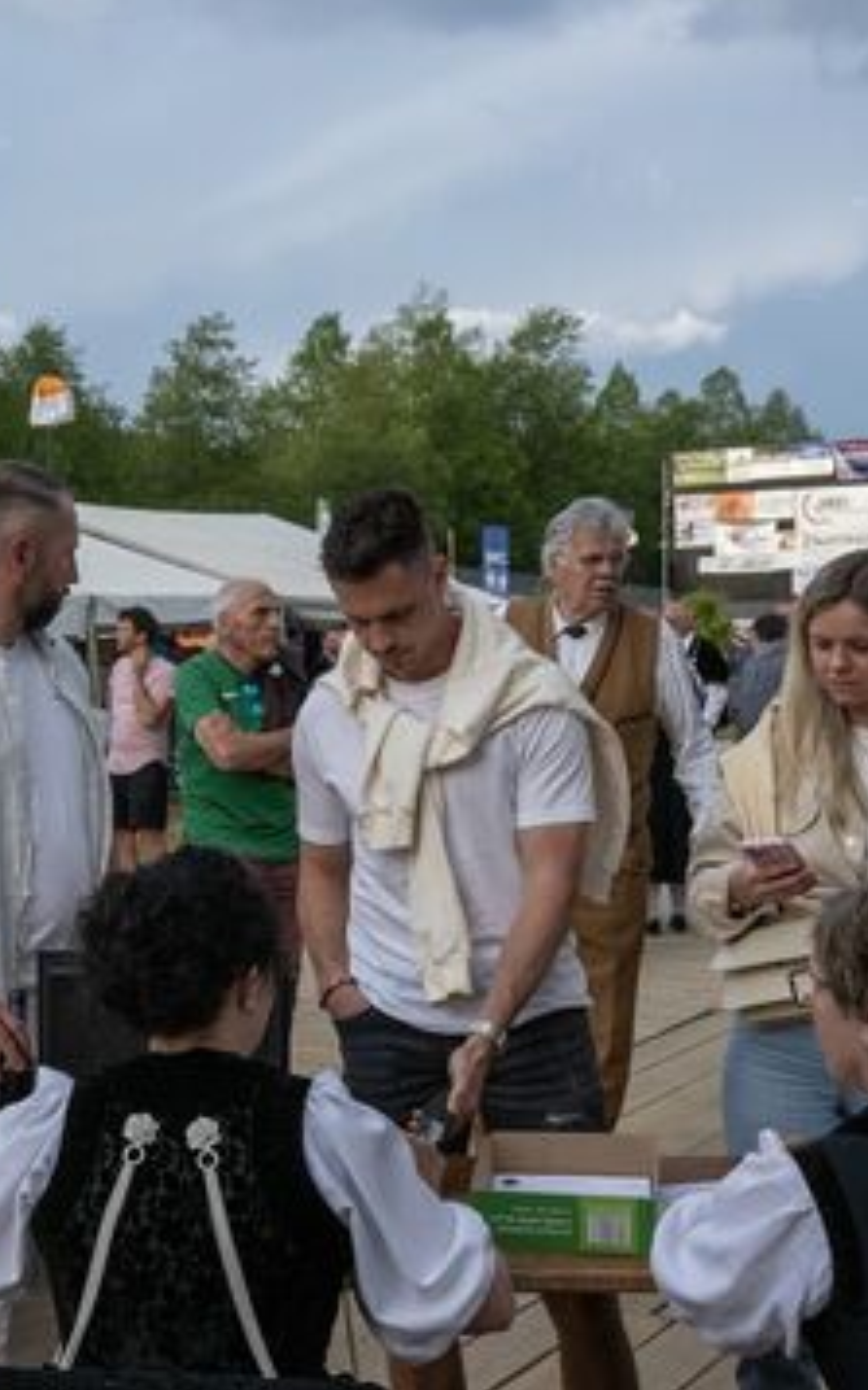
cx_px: 191
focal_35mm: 54
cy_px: 693
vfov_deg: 37.5
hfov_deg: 23.7
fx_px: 2045
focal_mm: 35
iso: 400
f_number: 8
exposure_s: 1/640
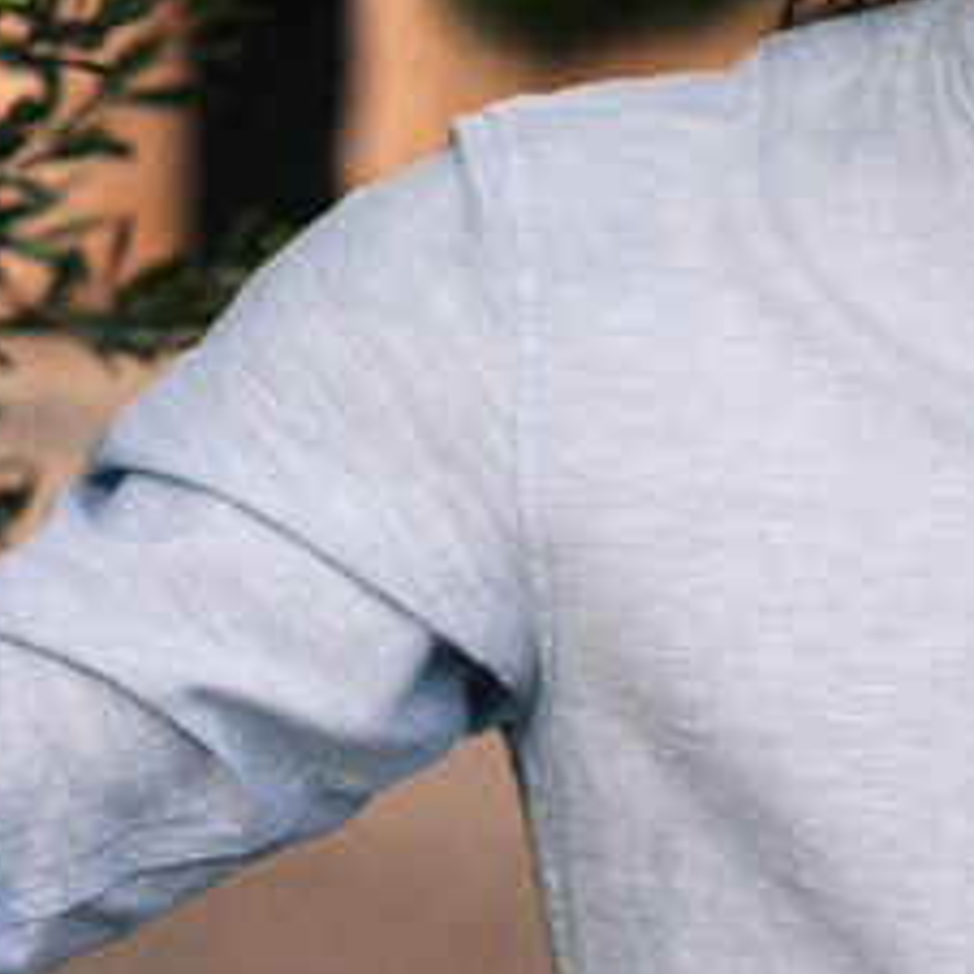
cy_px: 162
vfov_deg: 7.4
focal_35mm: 236
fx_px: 7513
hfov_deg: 7.4
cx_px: 463
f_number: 5.6
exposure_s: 1/320
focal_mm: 105
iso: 400
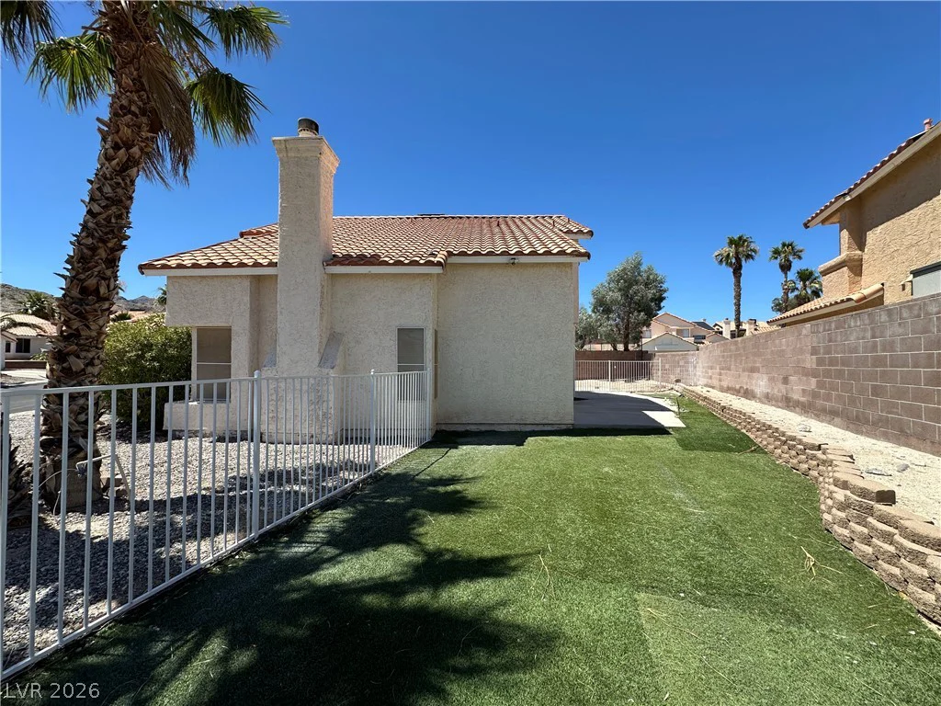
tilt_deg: +2.1
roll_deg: -0.9
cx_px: 470
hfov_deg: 102.1
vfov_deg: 85.7
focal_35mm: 14
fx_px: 381
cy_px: 353
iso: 40
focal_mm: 2.22
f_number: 2.2
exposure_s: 1/1795
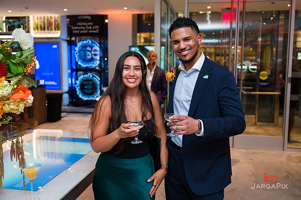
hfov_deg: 54.6
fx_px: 291
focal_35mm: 35
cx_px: 151
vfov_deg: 37.9
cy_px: 98
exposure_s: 1/160
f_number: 3.2
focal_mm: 34
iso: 800
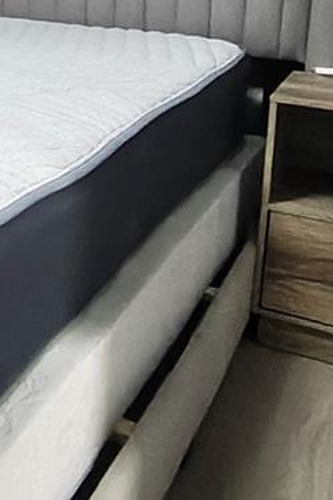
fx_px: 888
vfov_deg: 29.4
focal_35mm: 64
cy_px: 0
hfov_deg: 16.5
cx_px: -319
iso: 679
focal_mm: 1.64
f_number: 2.2
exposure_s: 1/50
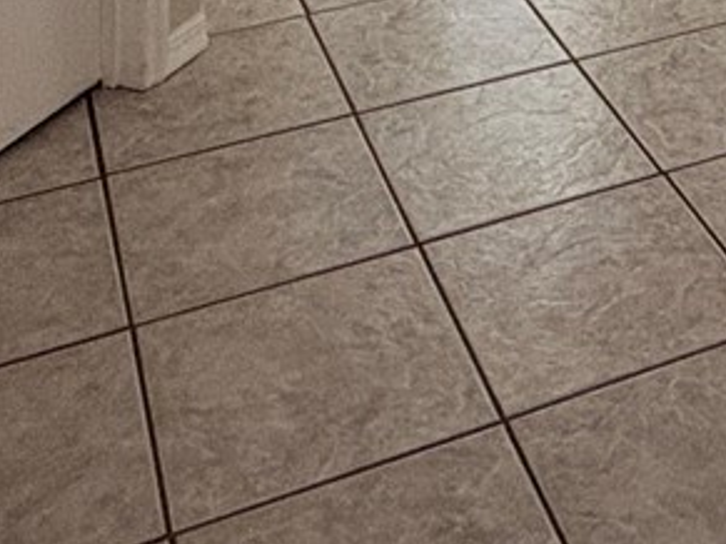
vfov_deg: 14.4
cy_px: -671
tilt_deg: -2.7
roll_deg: -0.1
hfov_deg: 24.0
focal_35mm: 77
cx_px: 756
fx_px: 1614
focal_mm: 2.22
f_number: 2.2
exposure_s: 1/60
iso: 250
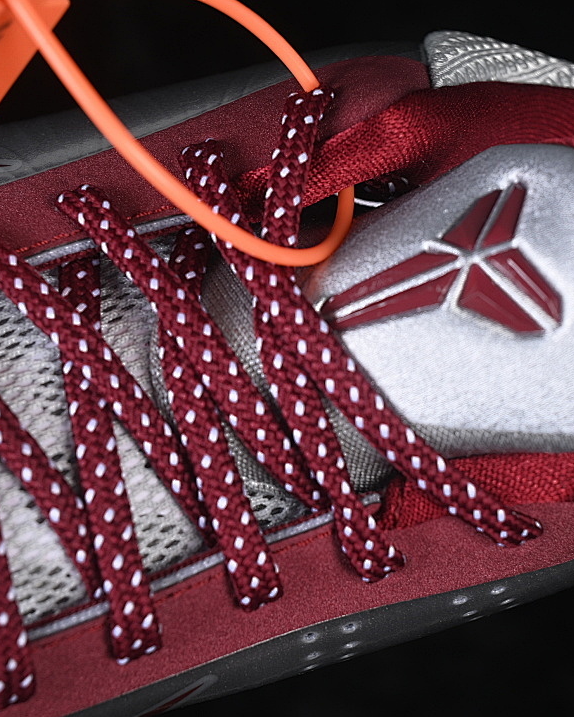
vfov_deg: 18.1
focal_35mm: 106
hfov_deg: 14.5
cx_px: 256
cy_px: 359
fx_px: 2250
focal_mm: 50
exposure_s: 1/60
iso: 160
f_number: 6.3
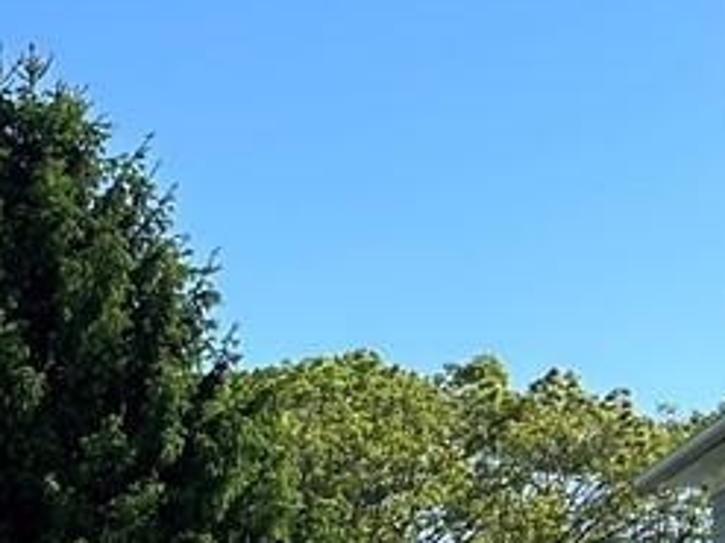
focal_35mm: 108
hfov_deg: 15.1
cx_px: -687
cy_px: 810
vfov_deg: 13.0
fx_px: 2261
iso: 50
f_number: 1.5
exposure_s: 1/2762
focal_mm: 5.7
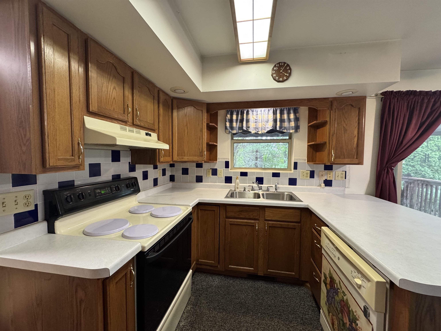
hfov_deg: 102.1
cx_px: 220
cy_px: 166
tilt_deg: -2.4
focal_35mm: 14
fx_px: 178
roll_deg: -0.1
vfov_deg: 85.7
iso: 250
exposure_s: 1/60
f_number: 2.2
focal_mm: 2.22
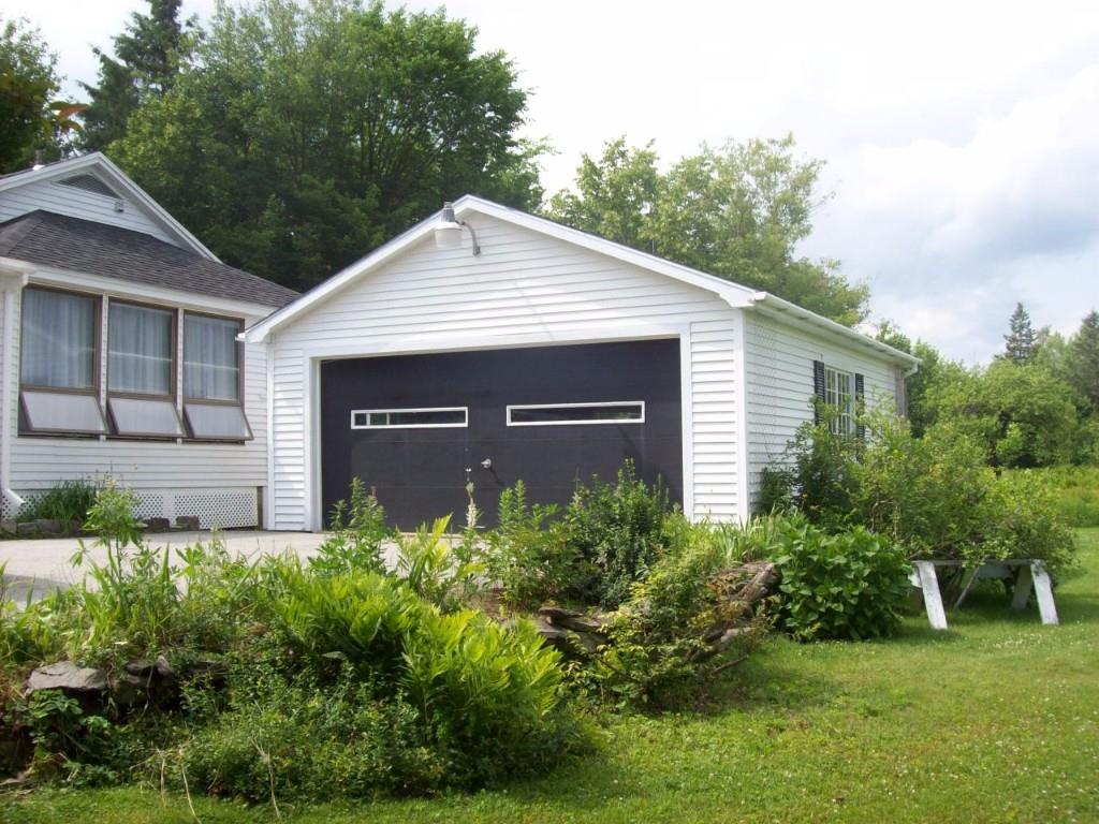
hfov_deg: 51.4
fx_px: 1143
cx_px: 550
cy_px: 412
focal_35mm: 36
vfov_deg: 39.7
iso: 80
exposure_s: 1/288
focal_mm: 6
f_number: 4.8
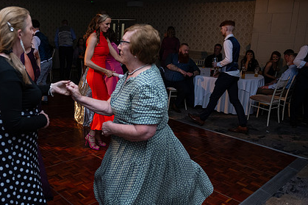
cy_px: 86
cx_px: 97
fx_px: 308
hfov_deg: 51.9
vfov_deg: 36.8
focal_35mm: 36
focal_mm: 26
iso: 1000
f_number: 3.5
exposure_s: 1/160
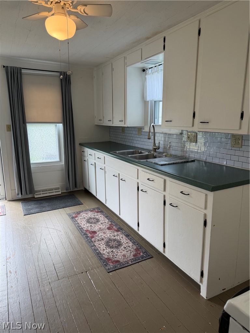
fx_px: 231
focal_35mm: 24
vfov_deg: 71.6
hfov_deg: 56.8
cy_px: 166
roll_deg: +0.0
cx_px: 125
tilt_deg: -12.5
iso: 80
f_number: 1.78
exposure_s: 1/178
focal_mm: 6.76
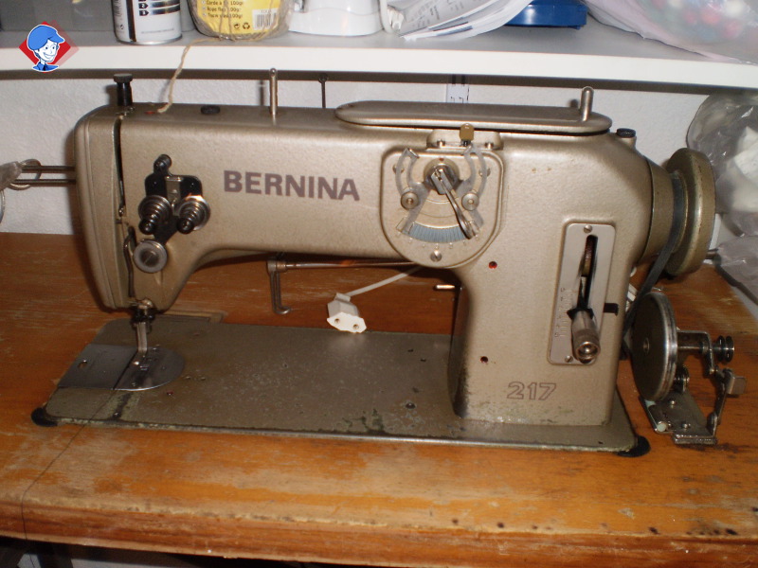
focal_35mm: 36
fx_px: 788
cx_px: 379
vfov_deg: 39.7
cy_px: 284
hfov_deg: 51.4
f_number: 3.1
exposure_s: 1/30
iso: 125
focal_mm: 6.3
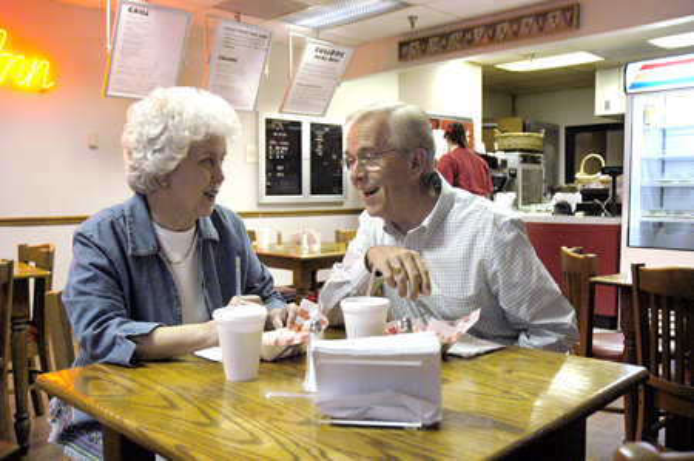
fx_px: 635
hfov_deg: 57.3
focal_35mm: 33
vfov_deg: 39.9
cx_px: 347
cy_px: 230
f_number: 3.8
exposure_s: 1/100
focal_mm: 22
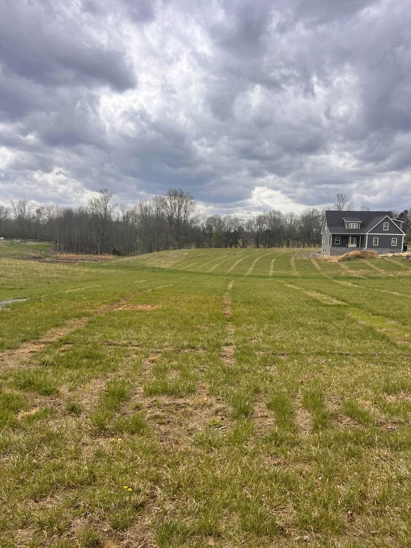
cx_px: 206
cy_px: 274
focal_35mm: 26
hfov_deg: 53.1
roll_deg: -1.6
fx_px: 412
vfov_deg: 67.3
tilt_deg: -5.3
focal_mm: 5.7
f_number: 1.5
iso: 50
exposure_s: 1/4630
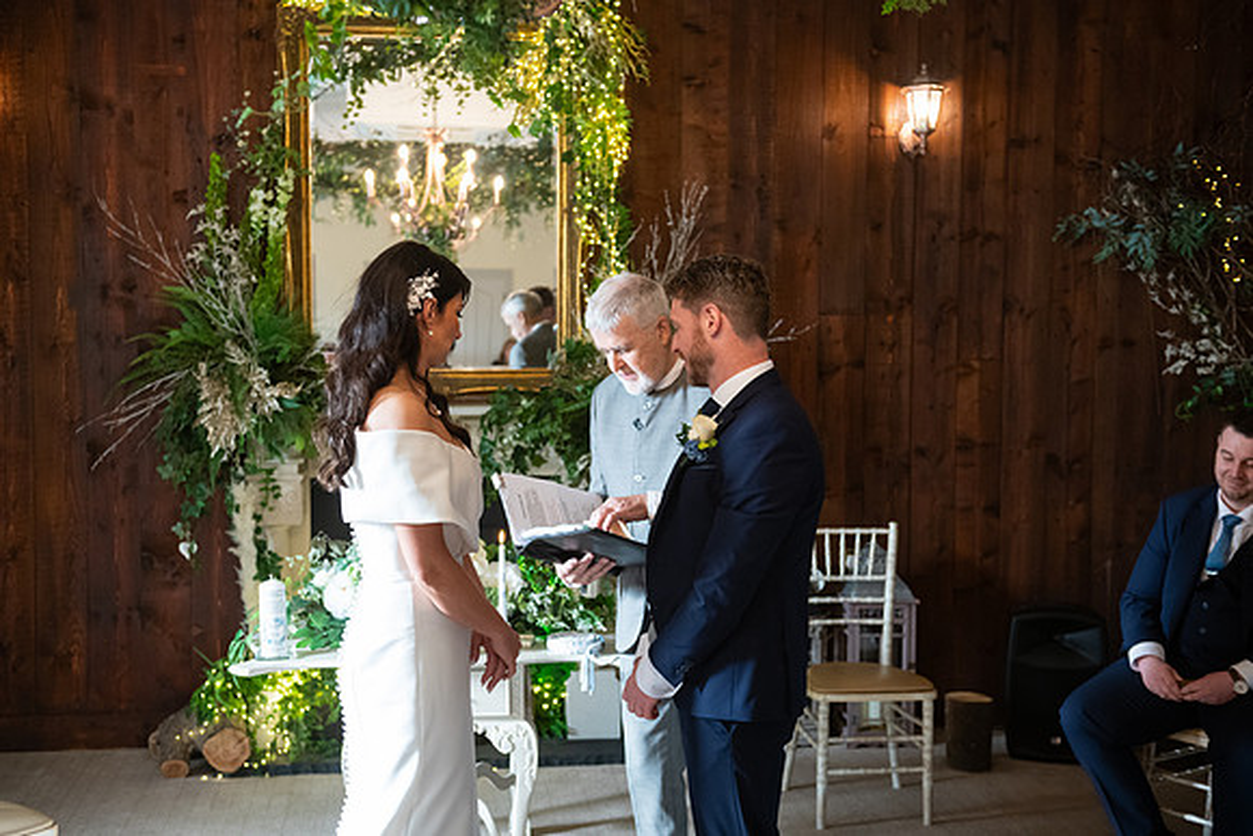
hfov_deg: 43.6
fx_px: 1567
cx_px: 626
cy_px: 418
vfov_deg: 29.9
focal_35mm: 45
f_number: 3.5
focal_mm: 45
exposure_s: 1/160
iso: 1250
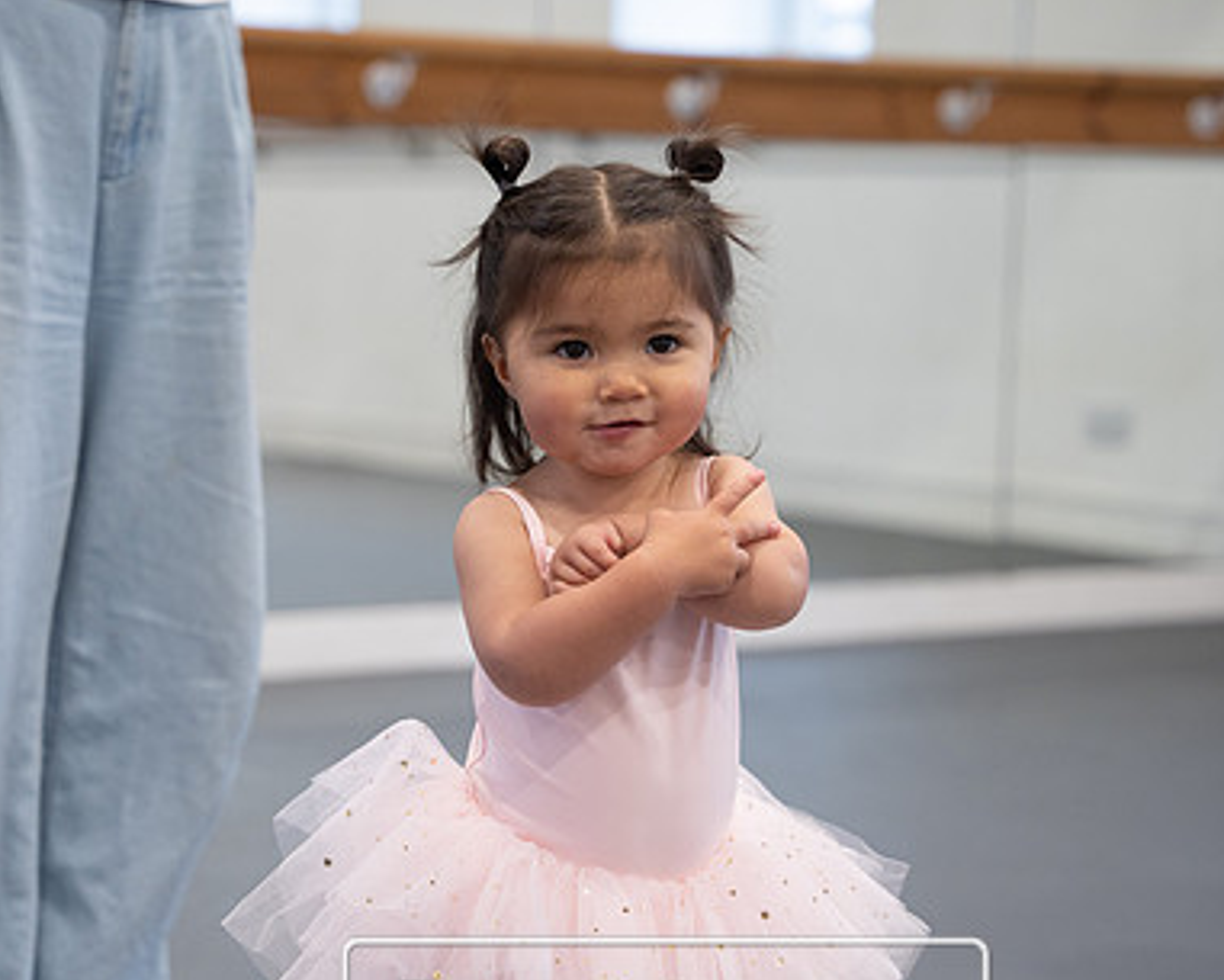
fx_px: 3623
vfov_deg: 15.4
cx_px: 665
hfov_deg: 19.2
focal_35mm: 100
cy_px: 590
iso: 1000
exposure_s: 1/160
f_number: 2.8
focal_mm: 70
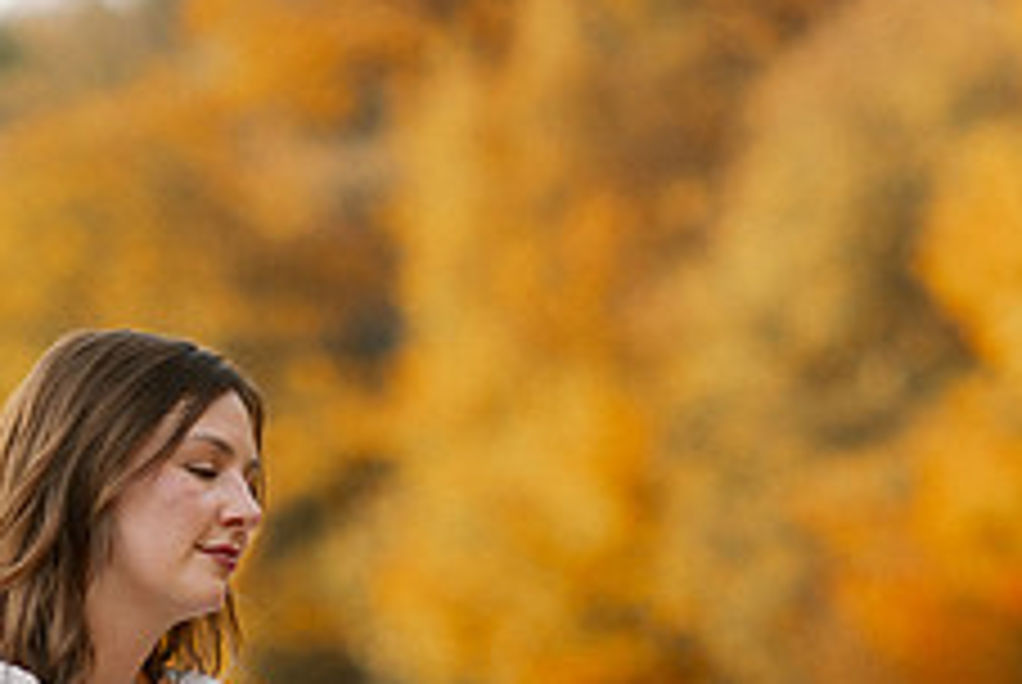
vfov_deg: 6.3
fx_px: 6168
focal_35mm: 217
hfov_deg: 9.5
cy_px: 853
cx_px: 680
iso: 200
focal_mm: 85
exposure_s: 1/400
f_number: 2
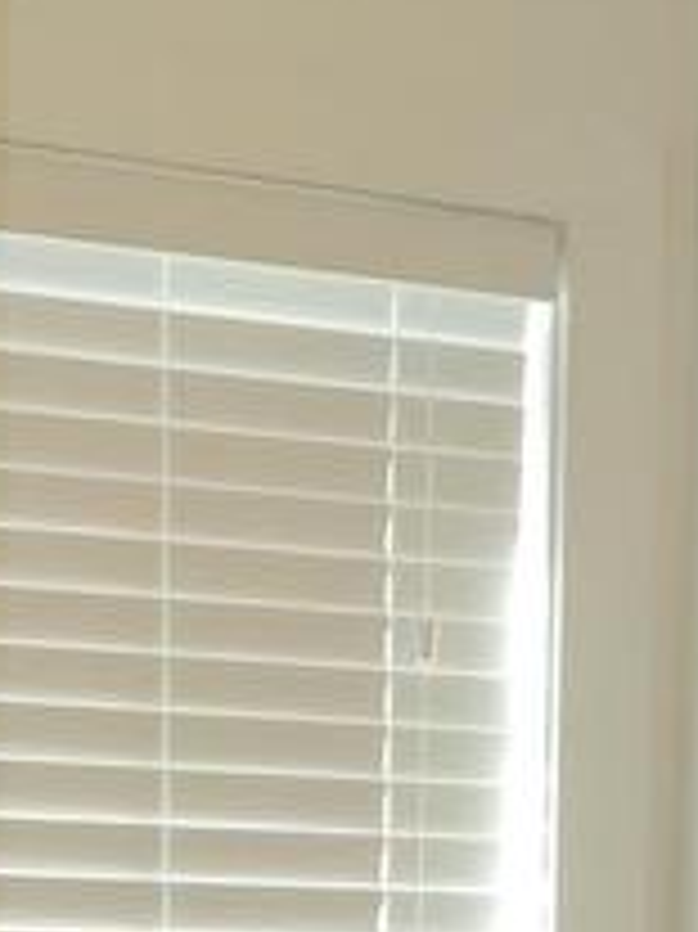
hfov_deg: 12.8
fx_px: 3095
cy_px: 1463
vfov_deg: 15.6
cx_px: 176
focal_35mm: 115
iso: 125
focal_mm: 4
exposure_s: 1/80
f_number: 3
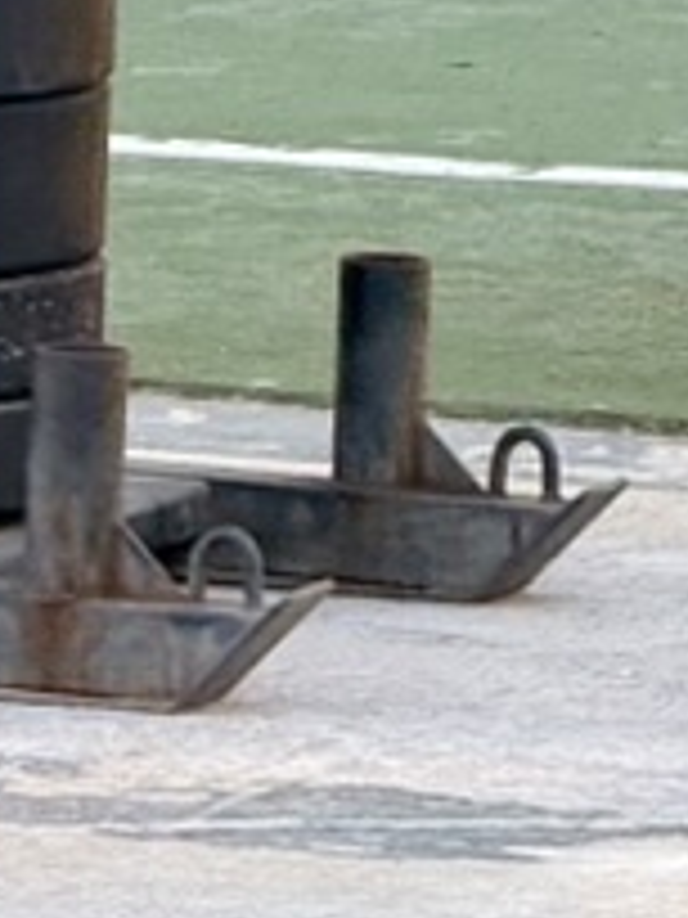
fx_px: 15927
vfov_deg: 3.3
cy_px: -1062
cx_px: -427
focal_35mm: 601
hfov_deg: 2.5
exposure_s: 1/99
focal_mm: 15.66
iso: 80
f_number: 2.8
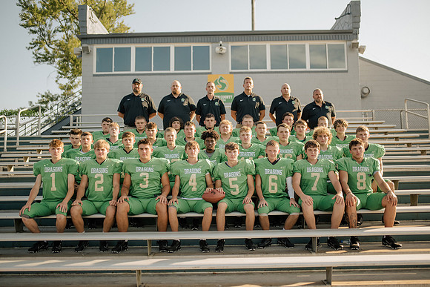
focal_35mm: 35
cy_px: 144
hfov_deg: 54.4
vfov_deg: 37.9
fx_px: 418
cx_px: 215
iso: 160
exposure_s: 1/2500
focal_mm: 35
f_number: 3.5
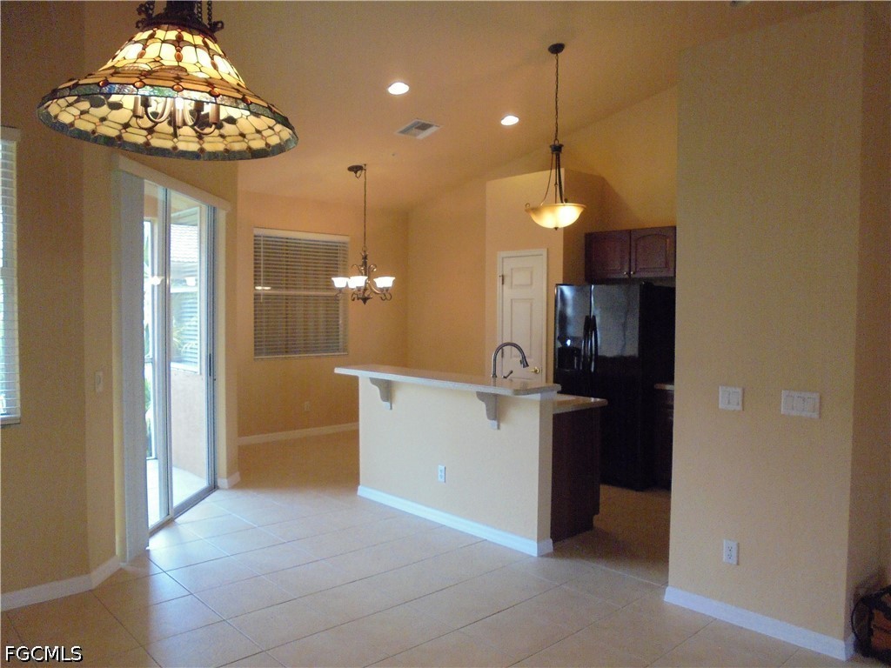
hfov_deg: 67.3
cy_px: 334
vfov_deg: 53.1
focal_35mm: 26
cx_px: 446
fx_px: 669
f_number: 3.5
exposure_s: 1/100
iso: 500
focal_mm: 4.6
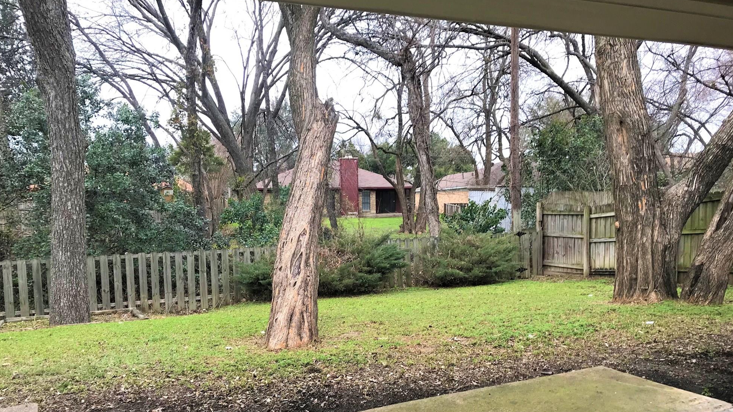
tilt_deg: -5.2
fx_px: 622
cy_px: 266
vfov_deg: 36.4
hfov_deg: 61.0
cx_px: 359
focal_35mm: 32
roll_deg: +0.4
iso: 25
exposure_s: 1/60
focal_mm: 3.99
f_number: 1.8
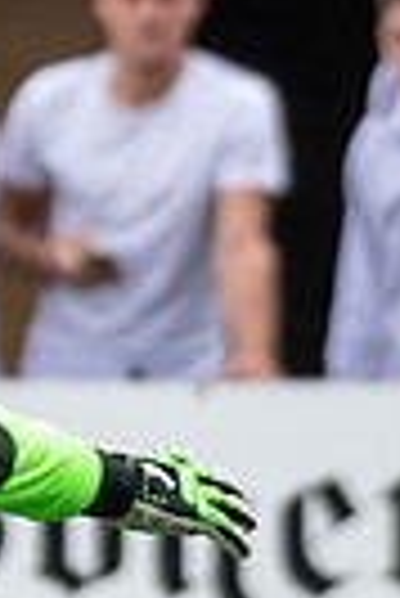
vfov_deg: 0.9
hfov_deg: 0.6
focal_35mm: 2243
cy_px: 276
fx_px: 37284
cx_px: -651
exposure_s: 1/1600
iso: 2000
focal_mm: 310
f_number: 5.6
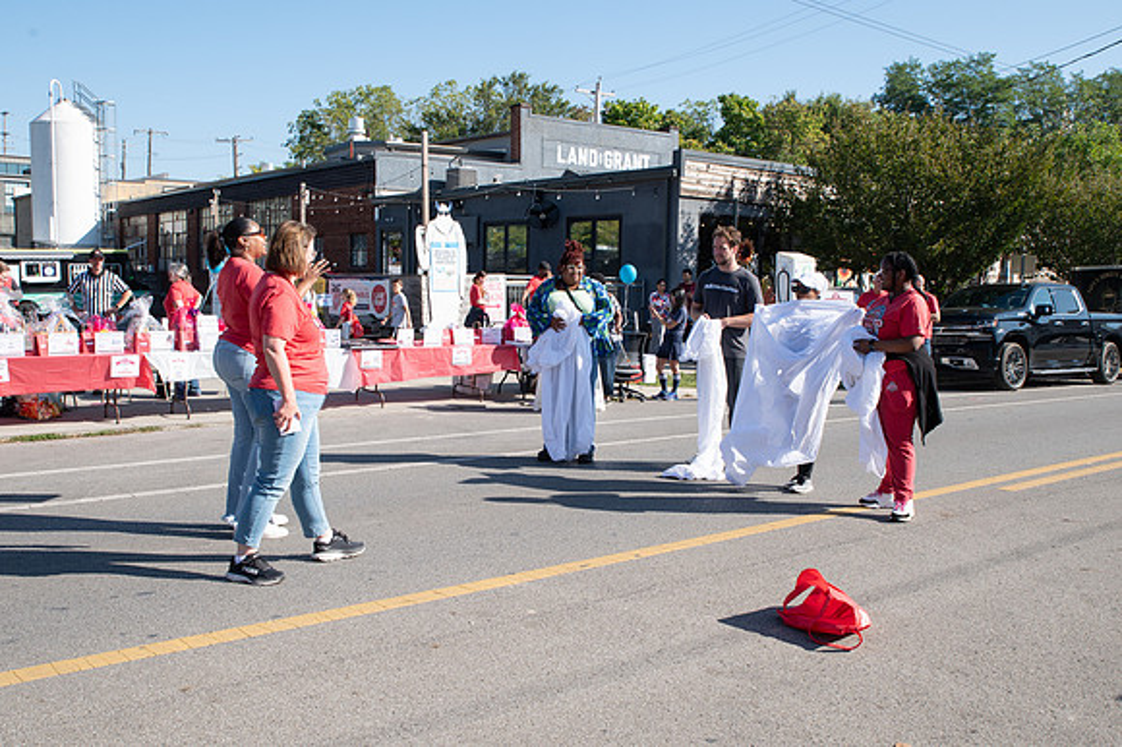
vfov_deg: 39.8
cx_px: 568
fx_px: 1032
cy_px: 387
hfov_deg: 57.0
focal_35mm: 33
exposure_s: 1/200
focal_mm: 26
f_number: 9
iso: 160
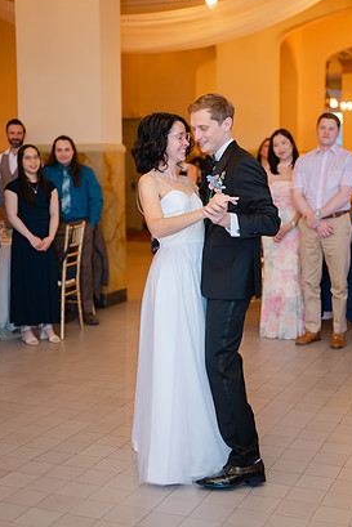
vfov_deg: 36.2
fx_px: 806
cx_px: 190
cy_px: 250
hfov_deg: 24.6
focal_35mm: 55
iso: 320
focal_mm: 50
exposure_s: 1/100
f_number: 1.8
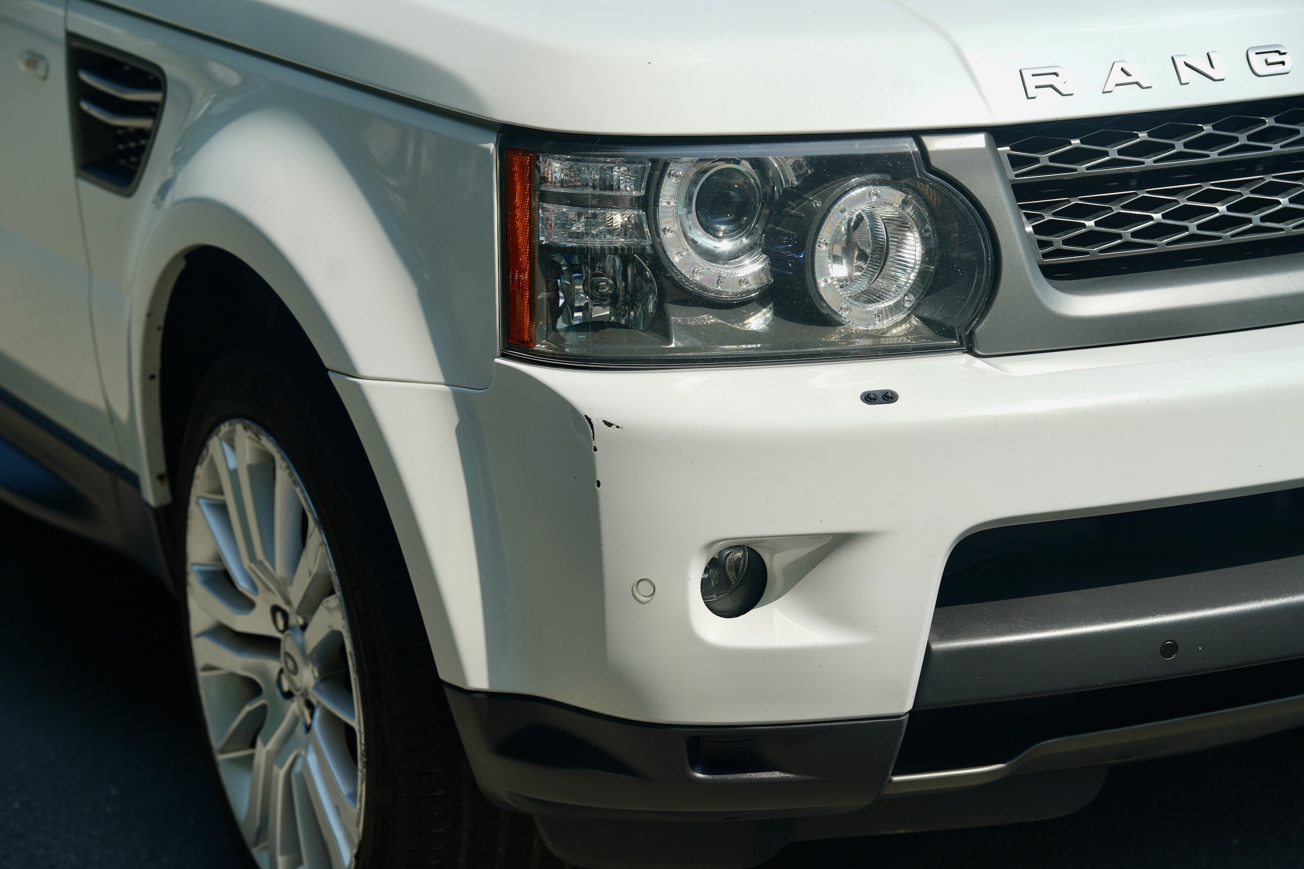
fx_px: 3079
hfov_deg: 23.9
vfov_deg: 16.1
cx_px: 652
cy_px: 434
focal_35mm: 85
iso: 50
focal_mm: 85
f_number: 4
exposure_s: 1/250
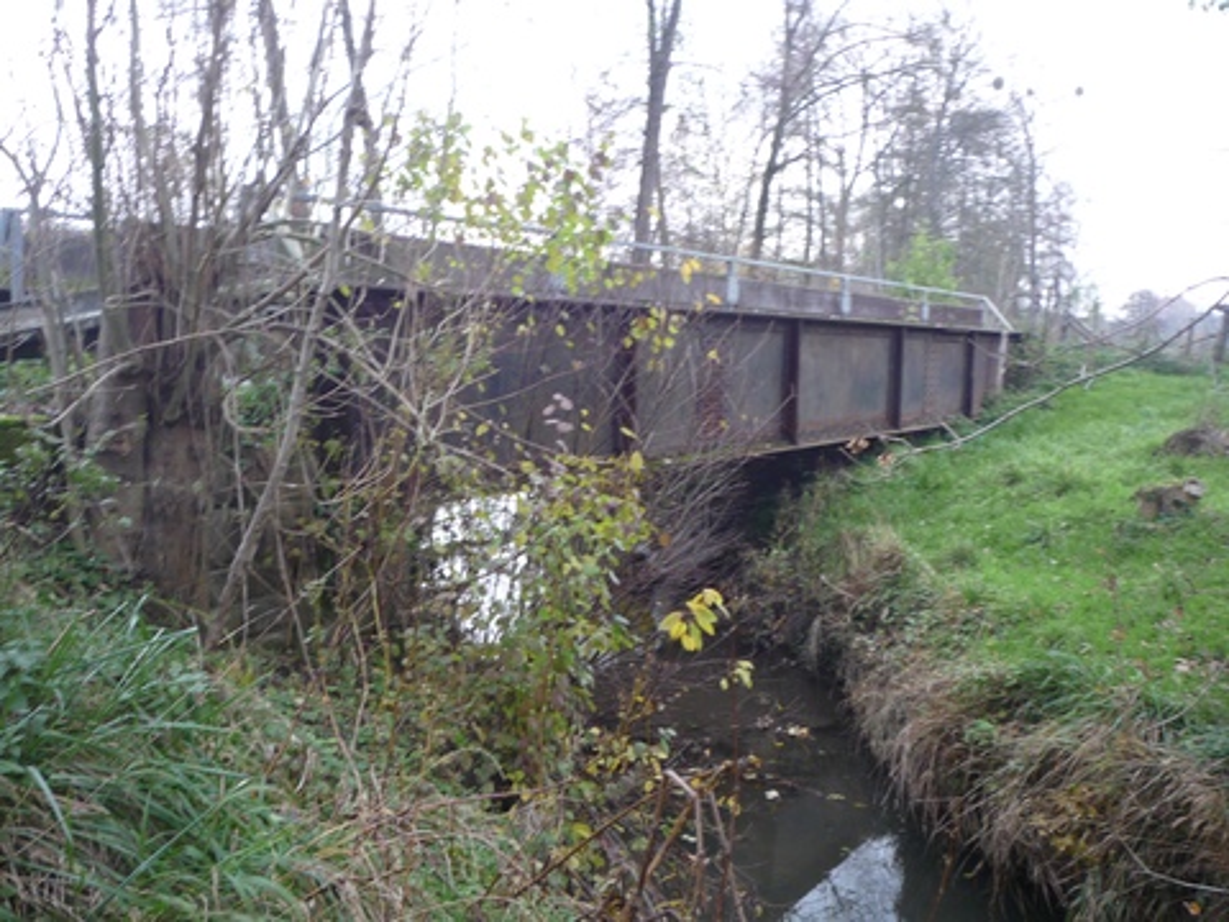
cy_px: 461
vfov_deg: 44.2
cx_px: 614
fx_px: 1136
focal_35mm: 32
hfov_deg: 56.8
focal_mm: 5.2
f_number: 3.3
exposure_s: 1/30
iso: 125
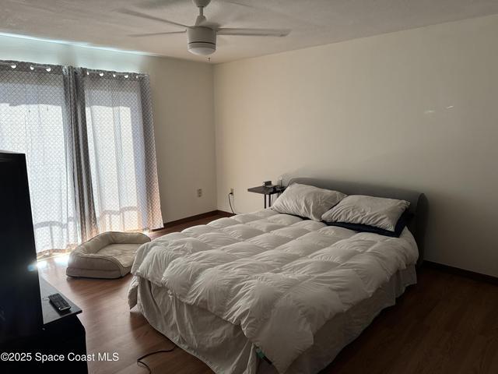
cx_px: 249
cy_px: 187
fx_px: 345
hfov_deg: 71.6
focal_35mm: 24
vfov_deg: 56.8
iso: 500
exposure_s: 1/60
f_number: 1.78
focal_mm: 6.76
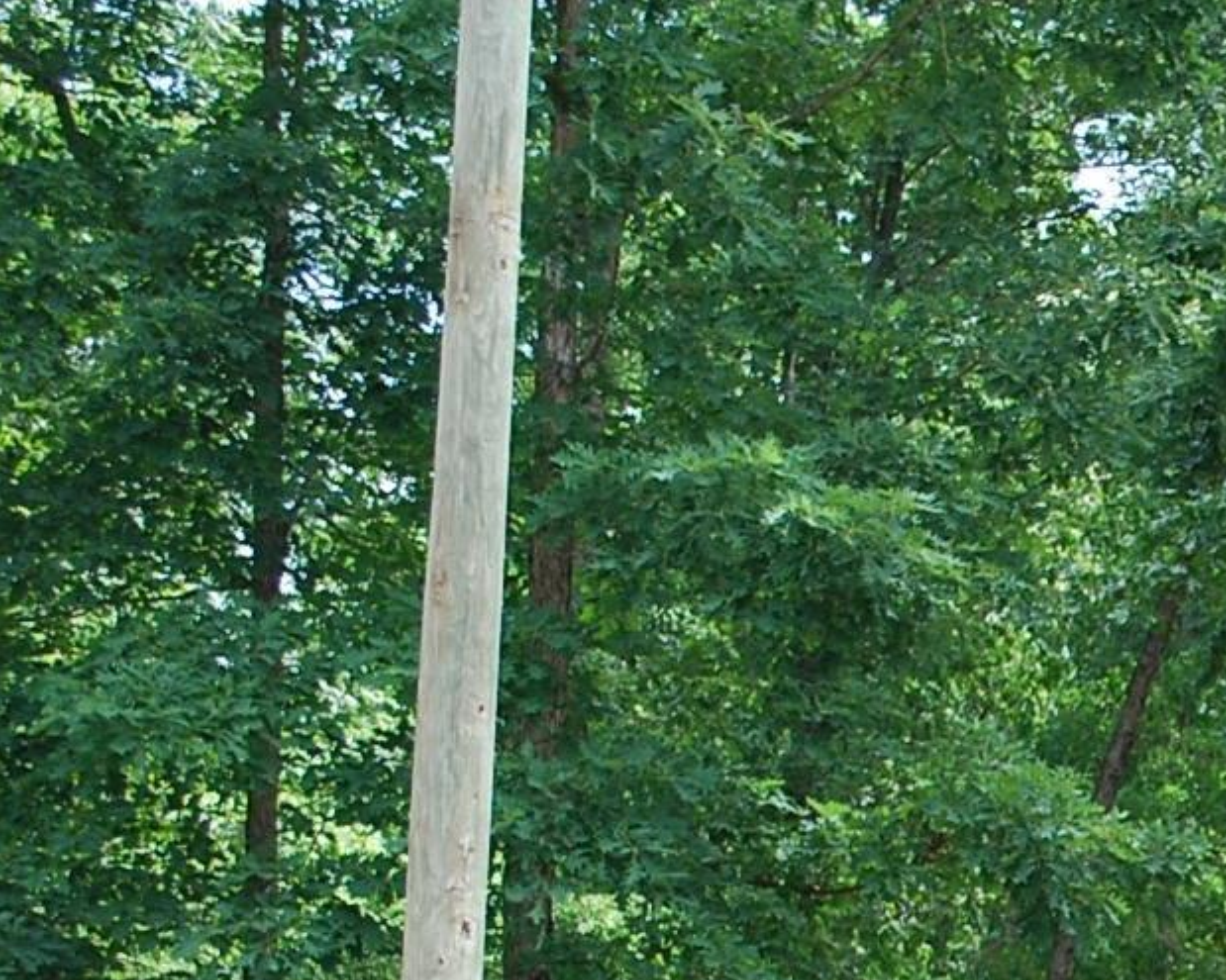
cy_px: 1249
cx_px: 1913
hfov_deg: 12.9
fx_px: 5115
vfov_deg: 10.7
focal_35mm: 141
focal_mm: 32
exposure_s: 1/125
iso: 160
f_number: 5.6
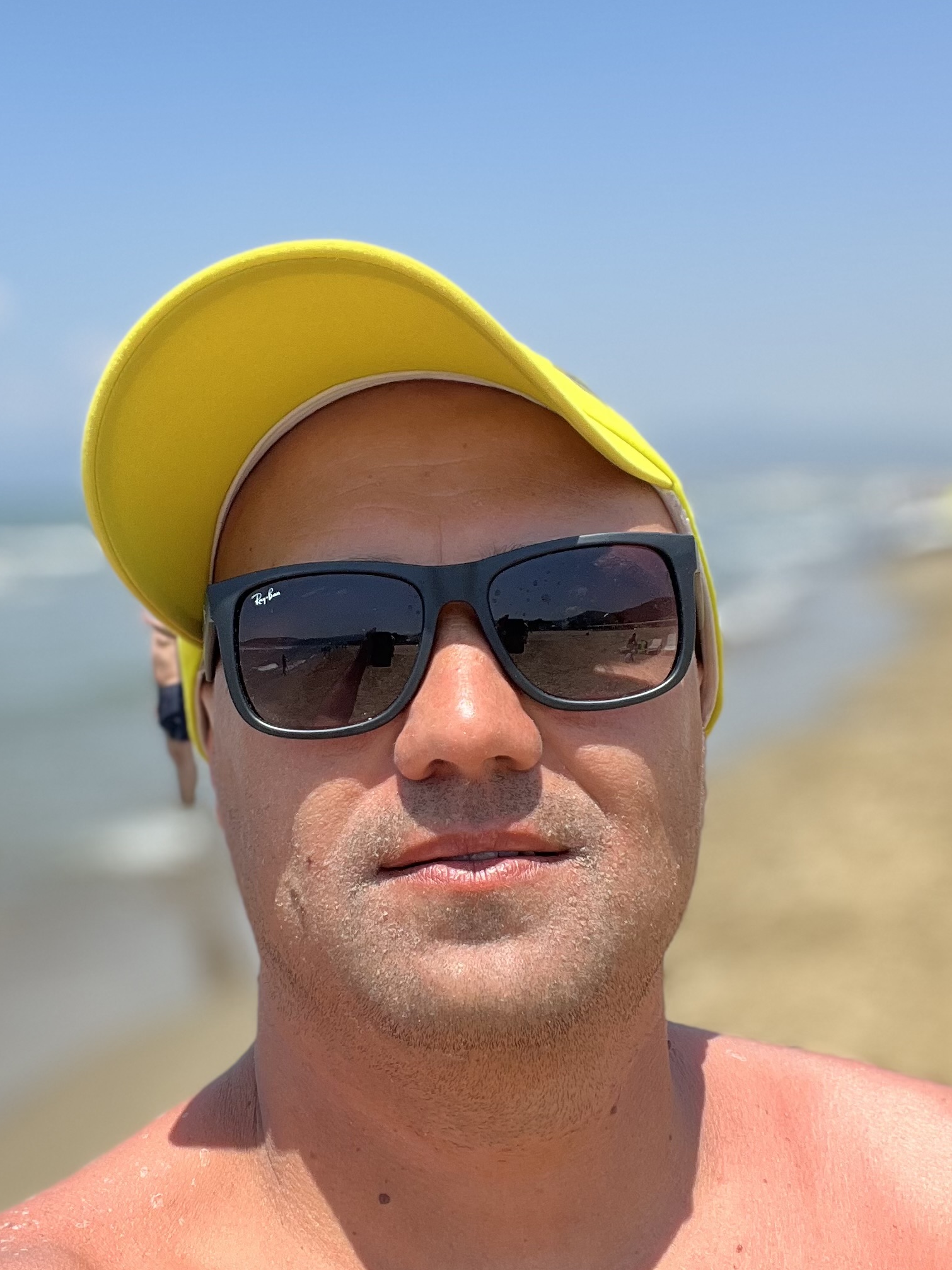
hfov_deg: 31.5
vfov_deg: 41.2
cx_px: 432
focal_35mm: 46
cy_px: 693
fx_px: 1687
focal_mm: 2.71
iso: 32
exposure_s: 1/575
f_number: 2.2
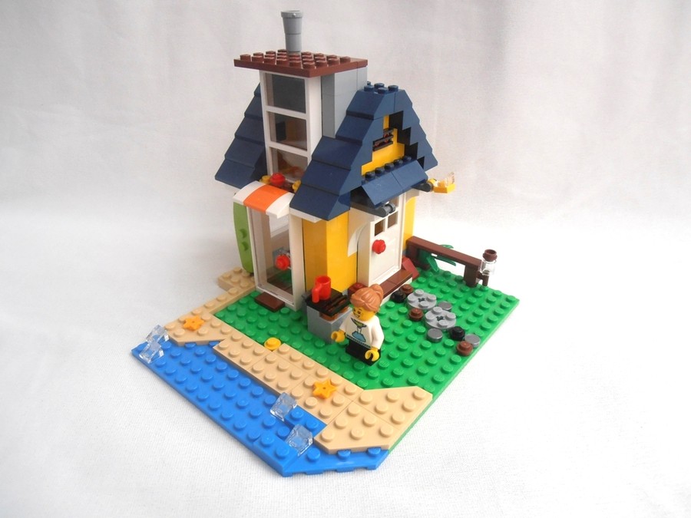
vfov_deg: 56.8
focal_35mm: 24
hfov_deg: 71.6
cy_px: 259
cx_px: 346
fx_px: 479
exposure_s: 1/30
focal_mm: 4.2
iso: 80
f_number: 3
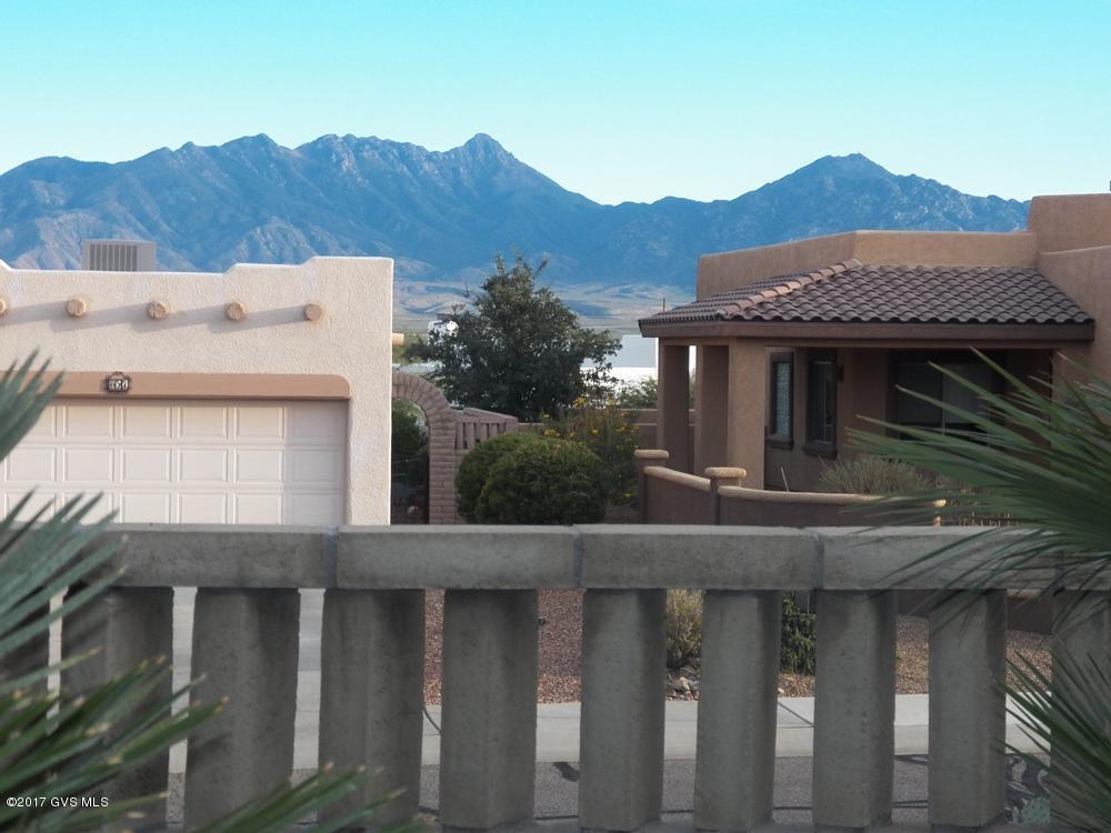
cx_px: 556
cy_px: 416
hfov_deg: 24.4
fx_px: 2568
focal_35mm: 80
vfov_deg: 18.4
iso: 125
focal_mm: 14.4
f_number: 4
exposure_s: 1/250
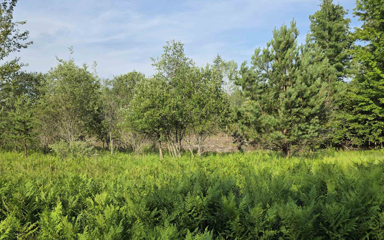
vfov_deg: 37.3
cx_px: 215
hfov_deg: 56.5
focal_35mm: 34
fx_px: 356
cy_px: 124
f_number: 1.7
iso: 80
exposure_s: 1/4539
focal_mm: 6.3
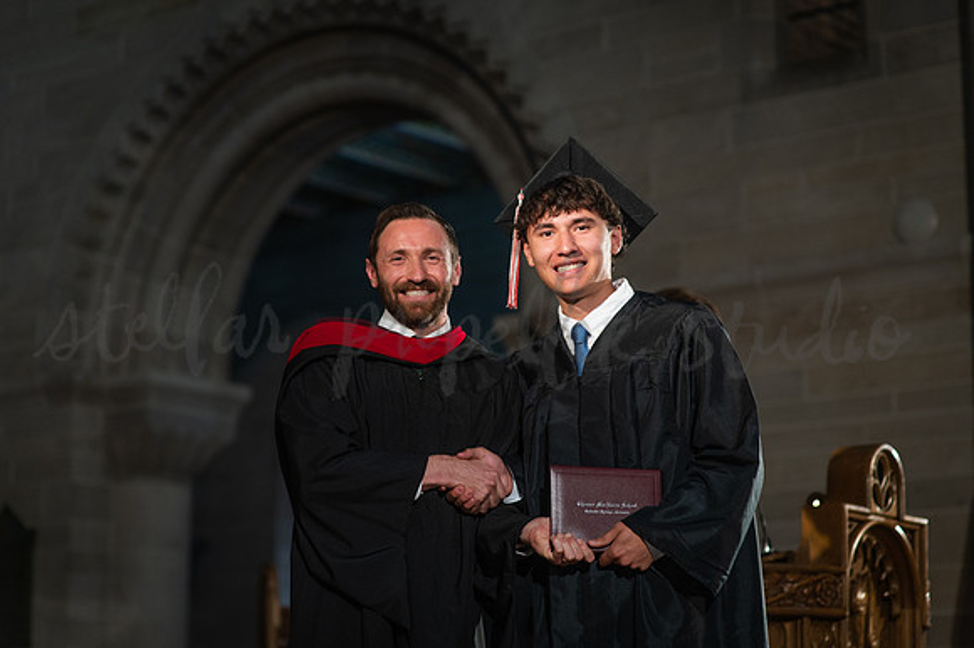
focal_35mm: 85
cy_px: 324
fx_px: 2298
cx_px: 487
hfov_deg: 23.9
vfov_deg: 16.1
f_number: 2.5
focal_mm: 85
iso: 1250
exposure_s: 1/320
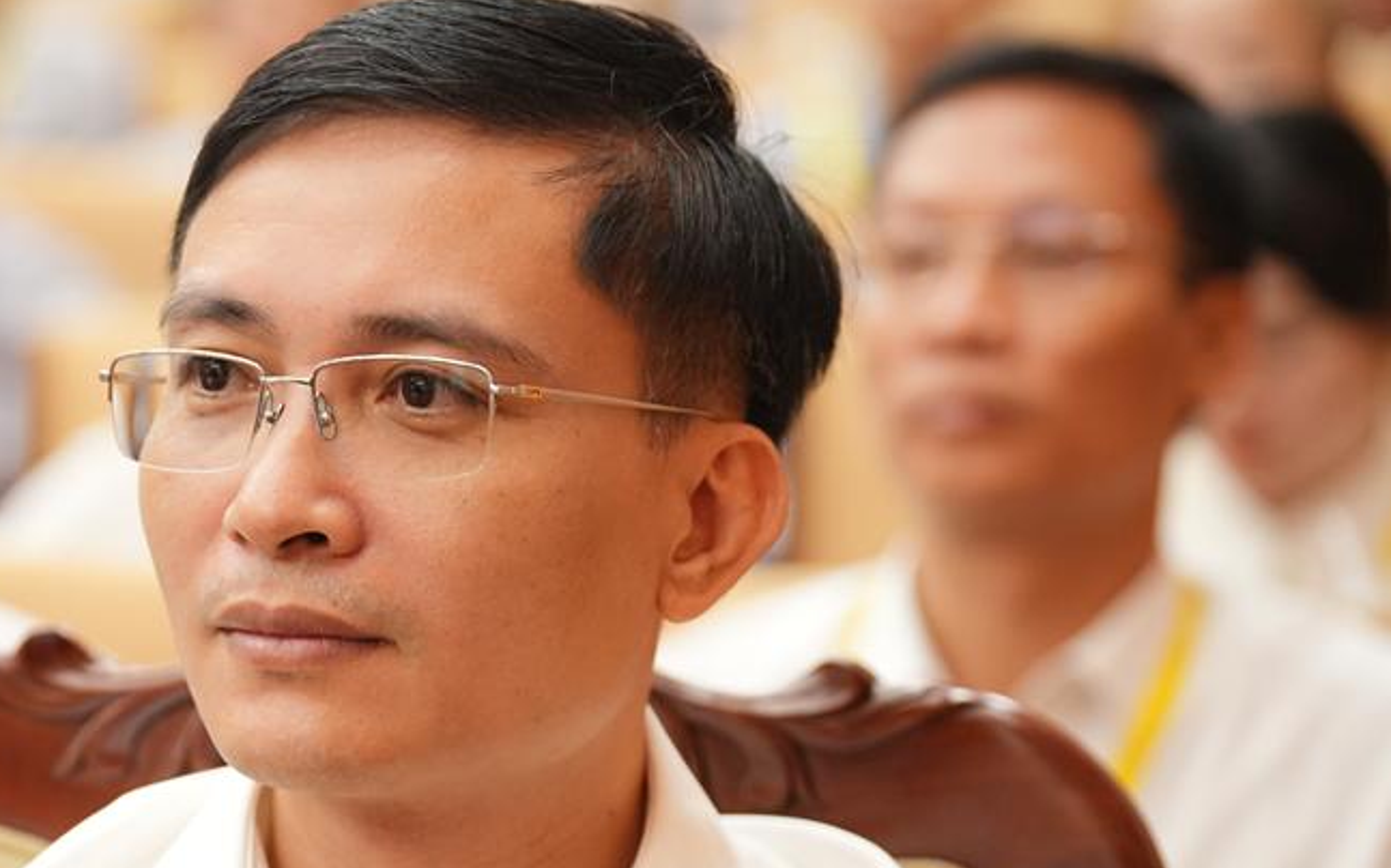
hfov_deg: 12.0
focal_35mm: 174
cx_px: 239
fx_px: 6594
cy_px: 679
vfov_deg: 7.5
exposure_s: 1/125
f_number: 2.8
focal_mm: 92
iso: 2000
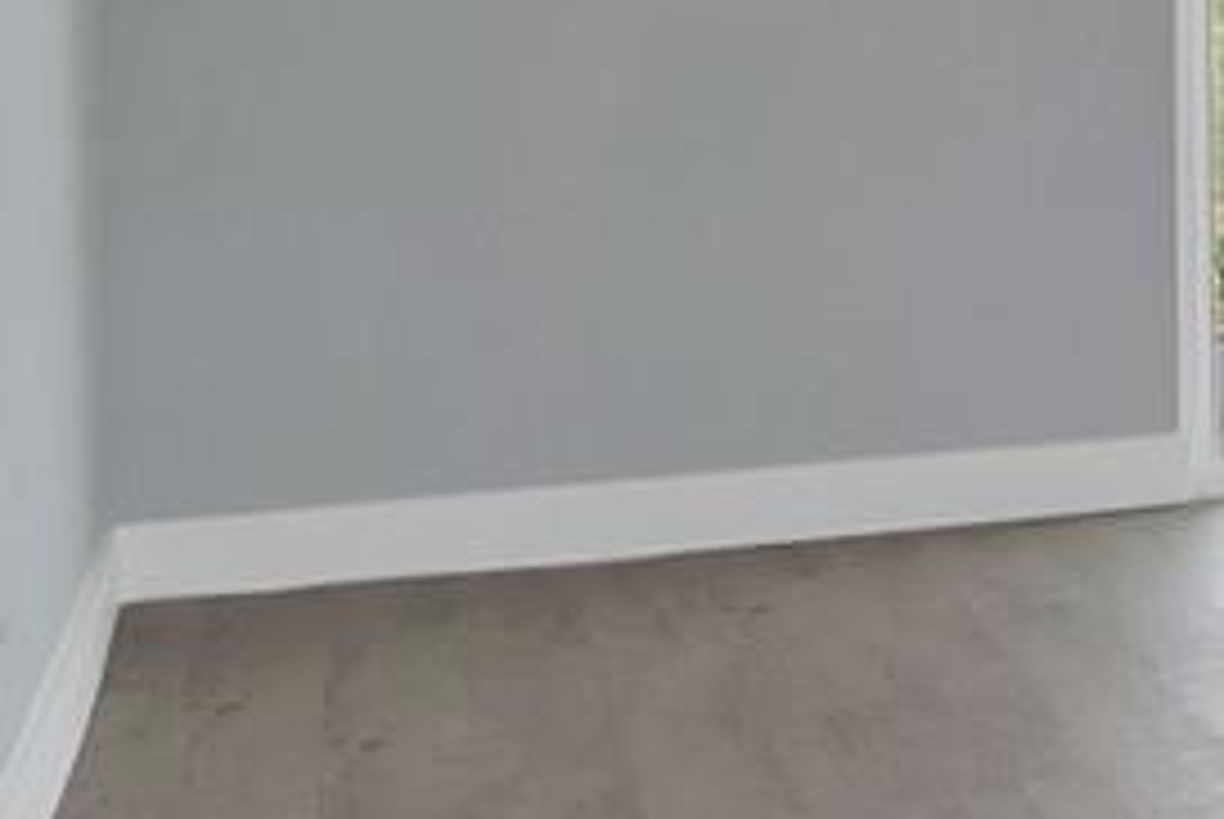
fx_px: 3506
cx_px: 3240
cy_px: -22
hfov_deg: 12.8
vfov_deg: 13.1
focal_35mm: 103
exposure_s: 1/25
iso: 250
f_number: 9
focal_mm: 14
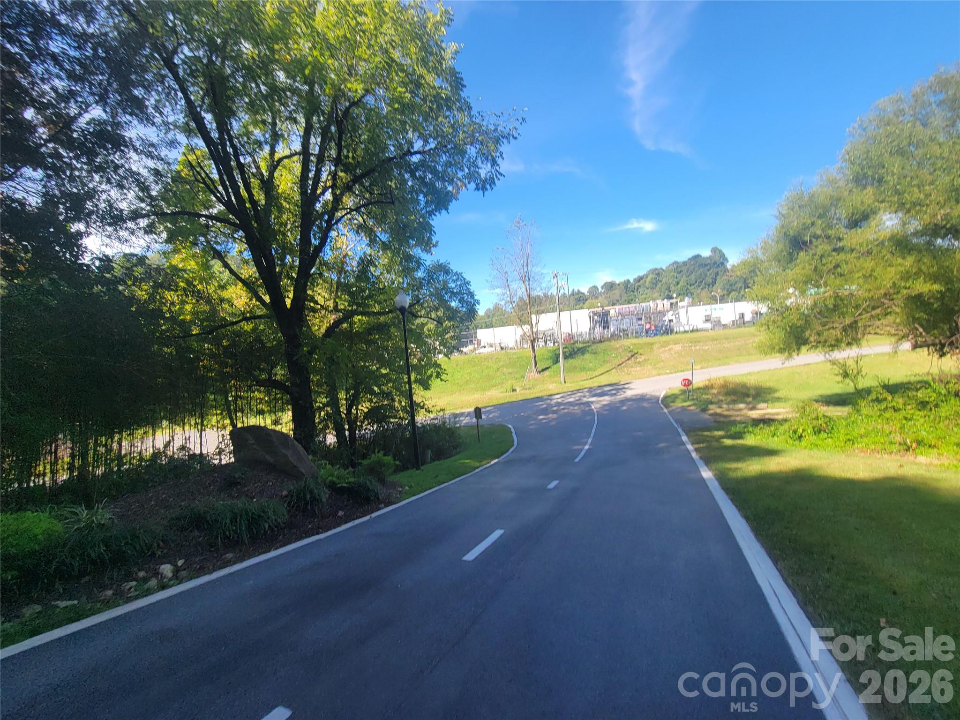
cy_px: 360
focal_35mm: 13
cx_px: 480
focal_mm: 2.2
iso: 50
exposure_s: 1/457
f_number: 2.2
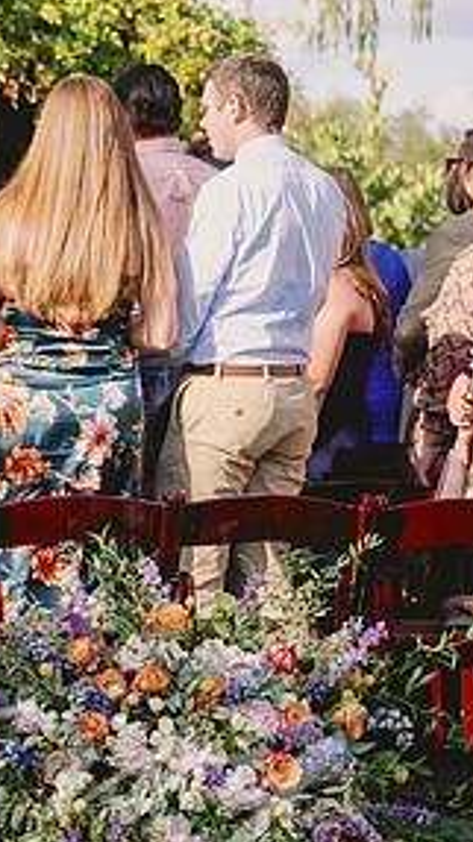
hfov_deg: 10.0
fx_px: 2592
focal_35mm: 116
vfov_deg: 18.5
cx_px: -284
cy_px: 444
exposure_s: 1/1250
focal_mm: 51
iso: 100
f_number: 2.8
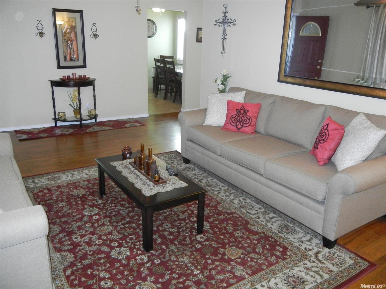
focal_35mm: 30
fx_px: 334
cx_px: 193
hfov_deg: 60.0
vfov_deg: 46.8
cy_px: 144
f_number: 3.5
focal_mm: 5.4
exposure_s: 1/30
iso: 800
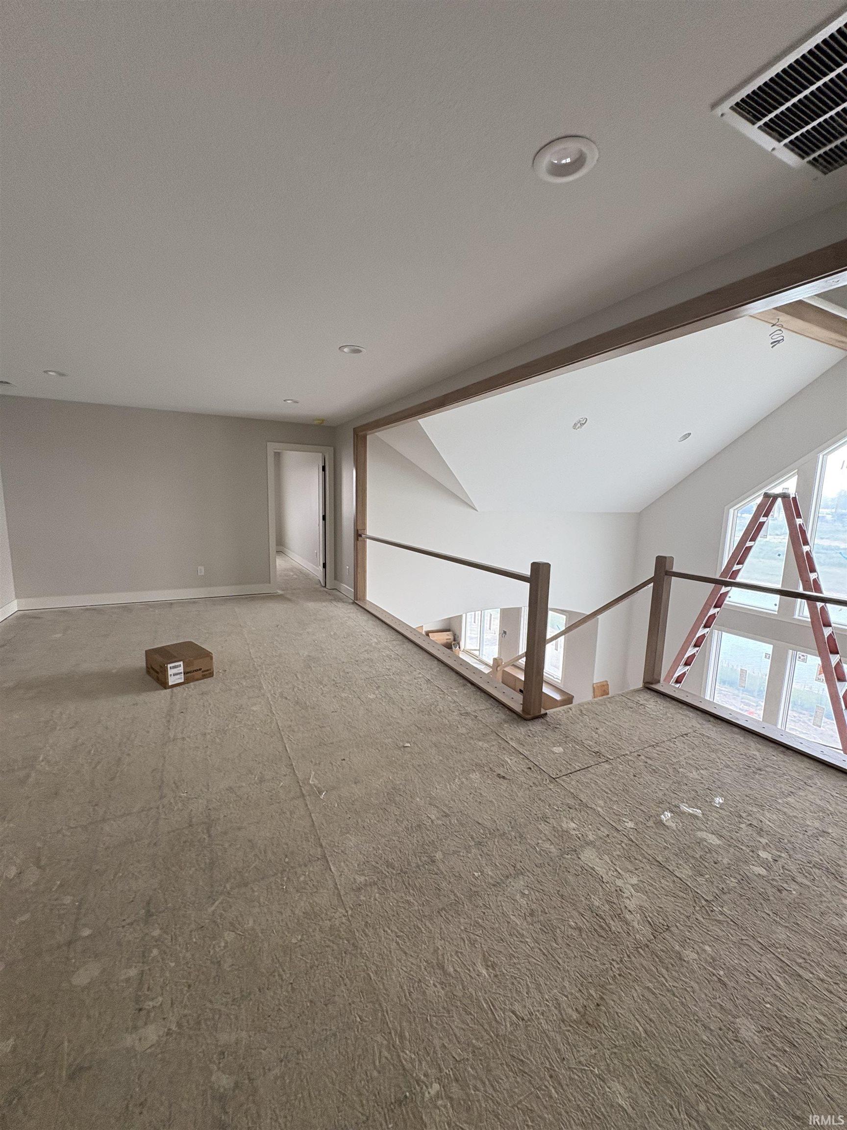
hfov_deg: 85.7
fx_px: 457
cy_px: 565
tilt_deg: -7.0
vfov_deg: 102.1
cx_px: 424
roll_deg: -1.3
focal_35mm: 14
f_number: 2.2
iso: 100
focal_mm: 2.22
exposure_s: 1/99
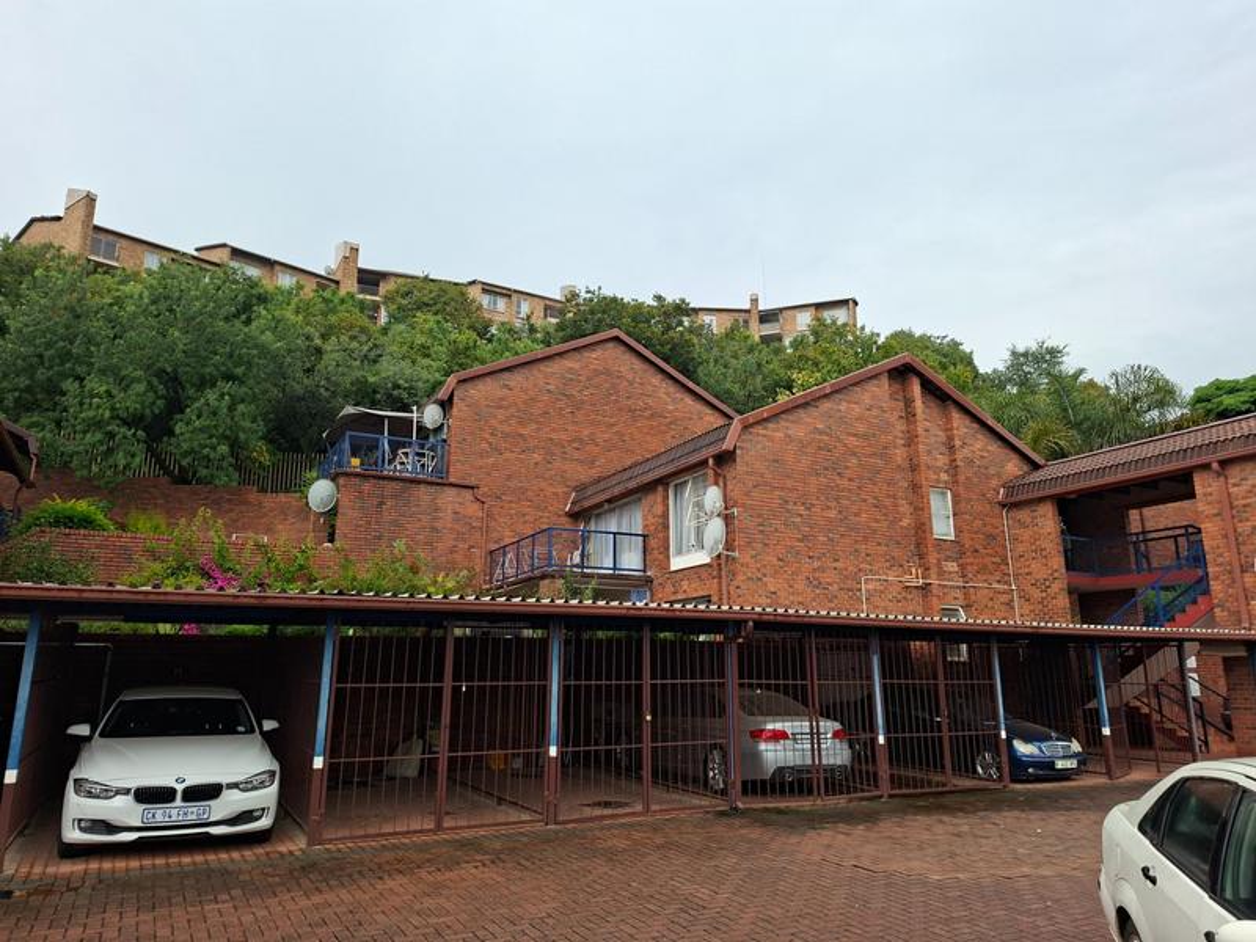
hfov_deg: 73.9
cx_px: 628
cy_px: 471
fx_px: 835
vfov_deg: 58.9
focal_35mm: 23
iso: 50
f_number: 1.8
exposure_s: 1/559
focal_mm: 5.54
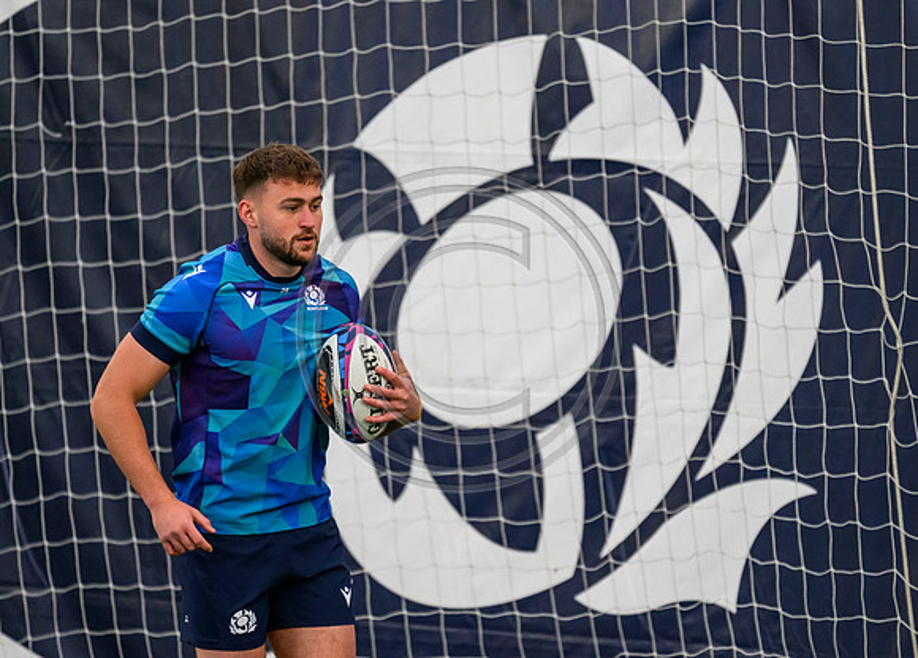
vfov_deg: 2.4
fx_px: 15972
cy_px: 326
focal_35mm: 612
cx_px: 500
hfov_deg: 3.3
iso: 6400
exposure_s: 1/1000
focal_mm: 560
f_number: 4
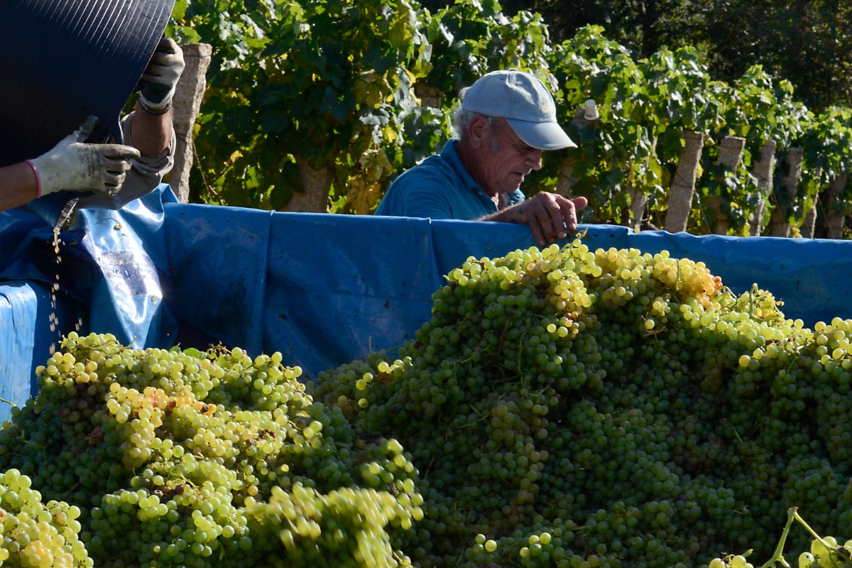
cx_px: 426
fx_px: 1952
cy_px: 284
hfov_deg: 24.6
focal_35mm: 82
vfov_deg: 16.6
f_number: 16
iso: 500
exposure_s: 1/200
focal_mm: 55
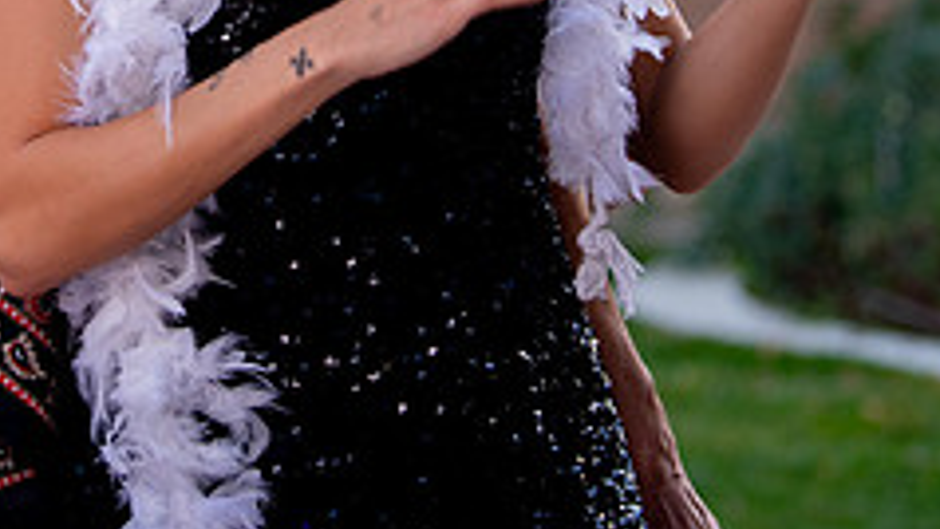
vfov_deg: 5.8
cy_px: -247
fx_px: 5211
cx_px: 168
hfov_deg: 10.3
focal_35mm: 209
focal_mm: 70
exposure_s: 1/250
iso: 200
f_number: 2.8
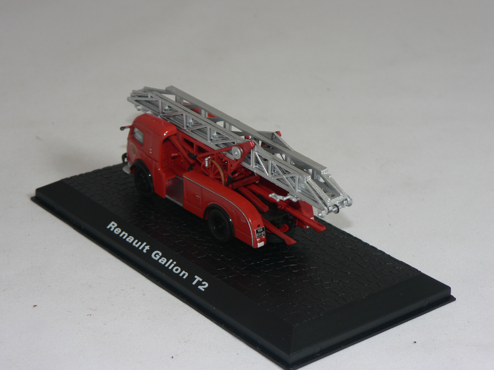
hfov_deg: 21.5
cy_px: 185
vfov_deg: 16.2
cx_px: 247
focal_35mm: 91
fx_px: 1299
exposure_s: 1/60
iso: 80
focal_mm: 15.2
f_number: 3.2
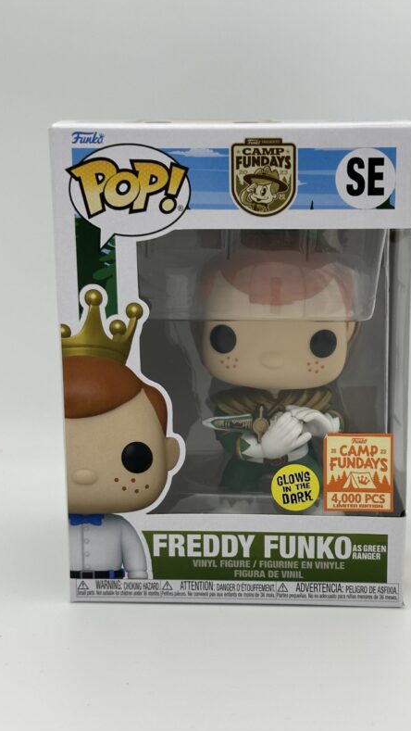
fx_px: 1027
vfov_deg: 39.2
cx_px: 266
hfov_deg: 22.6
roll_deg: +0.3
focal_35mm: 53
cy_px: 365
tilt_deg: -11.4
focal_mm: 6.86
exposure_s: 1/1062
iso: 64
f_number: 1.78
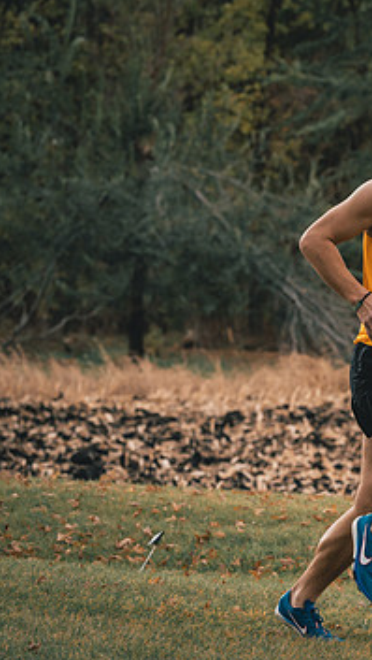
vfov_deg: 8.5
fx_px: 4464
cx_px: 507
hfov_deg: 4.7
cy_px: 313
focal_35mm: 255
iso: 400
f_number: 6.3
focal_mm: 135
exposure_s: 1/1000
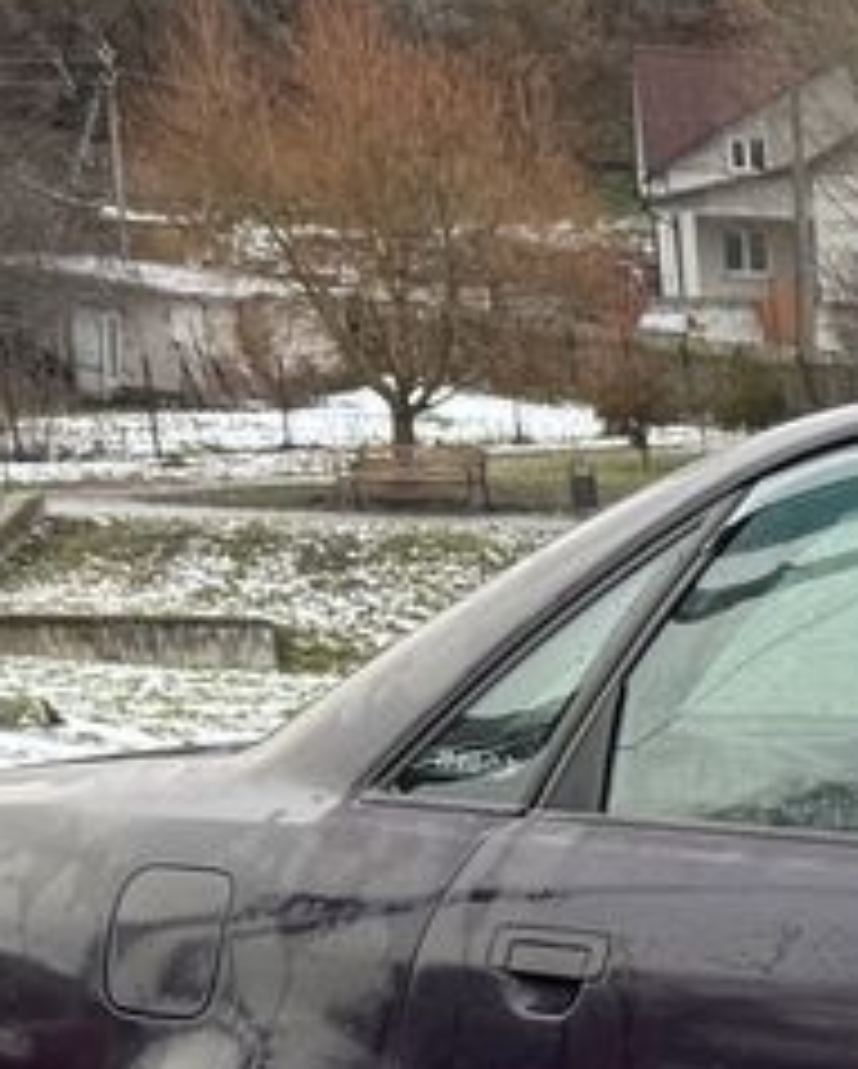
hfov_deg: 10.5
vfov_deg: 15.4
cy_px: 1460
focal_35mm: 118
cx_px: 2322
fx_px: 3738
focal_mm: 6.76
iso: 64
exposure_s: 1/127
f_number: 1.78
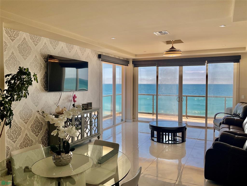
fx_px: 207
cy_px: 93
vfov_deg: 48.2
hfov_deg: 61.7
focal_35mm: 29
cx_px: 124
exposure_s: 1/804
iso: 25
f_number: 1.8
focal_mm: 3
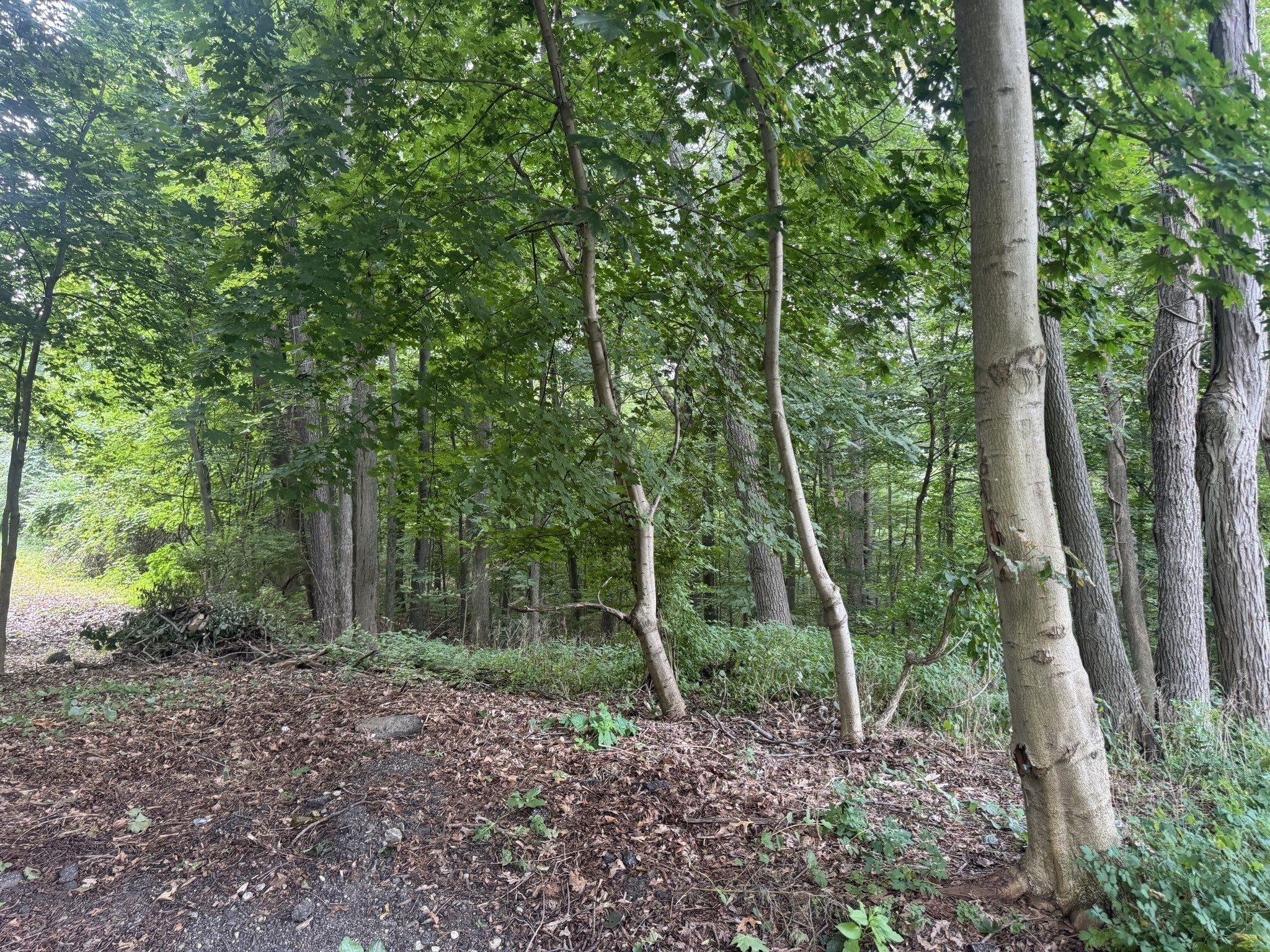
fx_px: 881
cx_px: 635
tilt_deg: +2.3
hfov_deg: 71.6
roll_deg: +2.4
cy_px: 476
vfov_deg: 56.8
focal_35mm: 24
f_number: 1.78
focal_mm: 6.76
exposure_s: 1/101
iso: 200
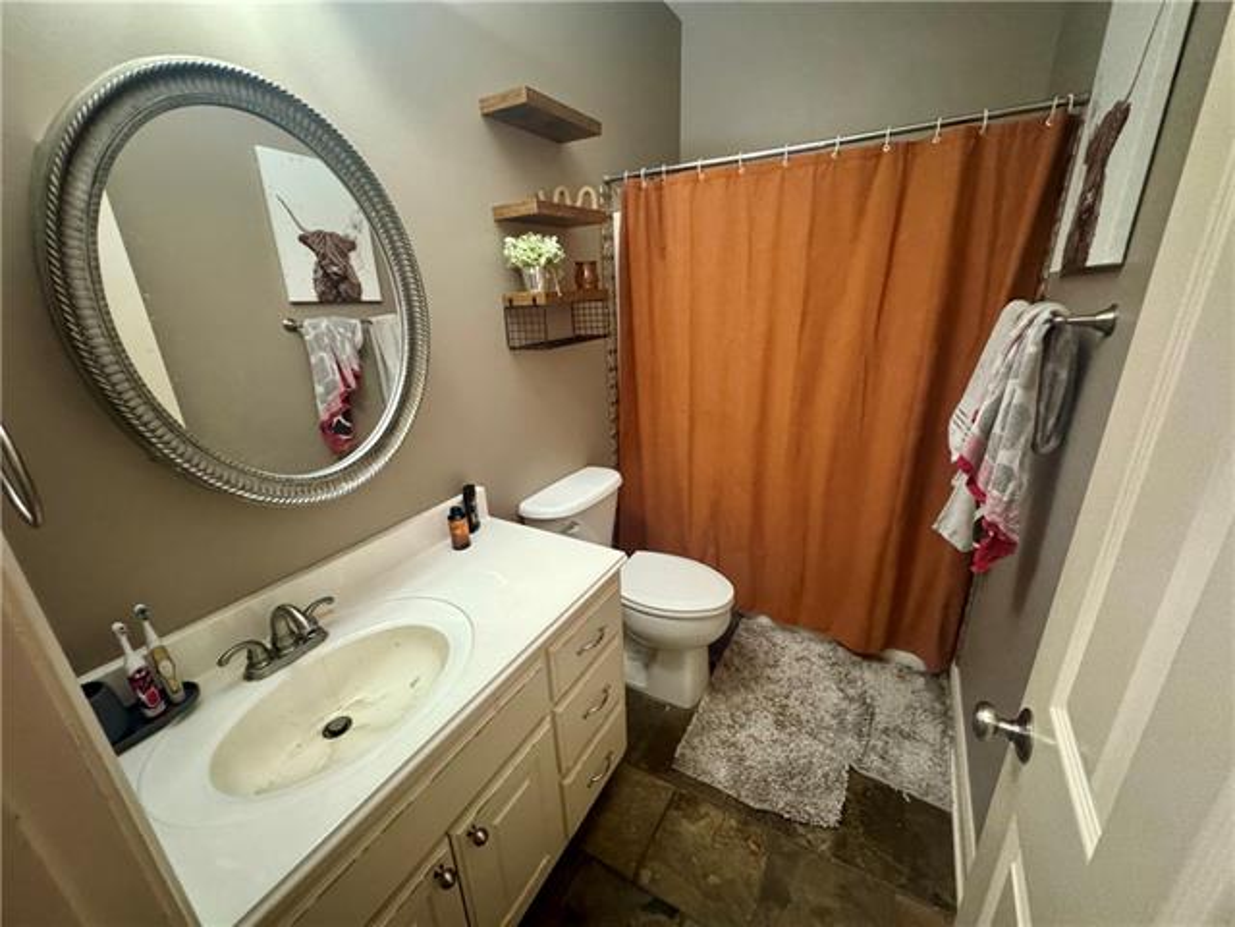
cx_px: 618
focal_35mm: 14
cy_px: 464
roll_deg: +2.9
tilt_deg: -19.2
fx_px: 499
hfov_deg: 102.1
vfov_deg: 85.7
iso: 1250
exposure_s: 1/40
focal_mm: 2.22
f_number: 2.2
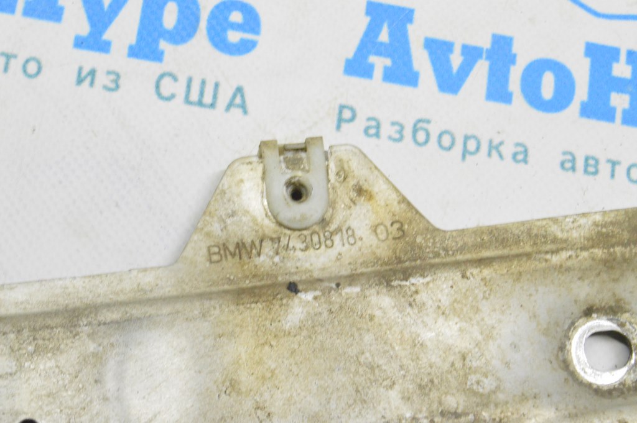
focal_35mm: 82
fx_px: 1459
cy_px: 212
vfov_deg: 16.5
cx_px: 318
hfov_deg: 24.6
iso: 6400
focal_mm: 55
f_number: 20
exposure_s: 1/15
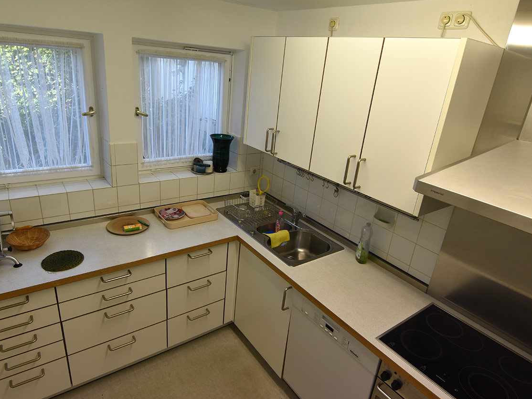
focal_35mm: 28
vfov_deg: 49.8
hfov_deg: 63.4
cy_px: 196
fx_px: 430
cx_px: 267
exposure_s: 1/465
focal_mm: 4.25
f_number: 1.8
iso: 25
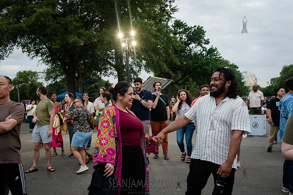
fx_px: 295
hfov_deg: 52.8
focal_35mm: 36
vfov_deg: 36.3
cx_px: 141
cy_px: 126
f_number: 4.5
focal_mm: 28
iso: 4000
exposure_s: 1/400
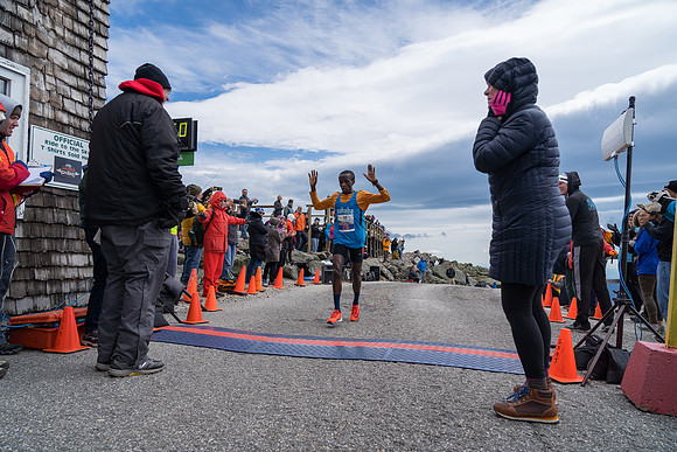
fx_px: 451
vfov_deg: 53.2
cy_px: 226
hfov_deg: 73.7
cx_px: 338
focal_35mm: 24
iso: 100
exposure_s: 1/1000
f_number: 4
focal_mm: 24
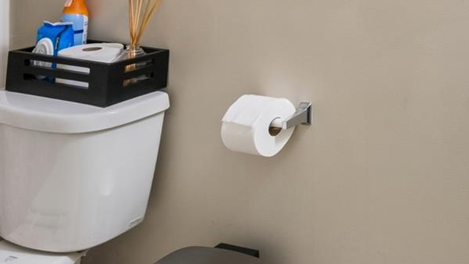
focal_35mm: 50
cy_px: -136
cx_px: 613
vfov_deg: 20.4
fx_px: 622
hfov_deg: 31.6
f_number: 13
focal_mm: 14
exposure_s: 1/4
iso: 400
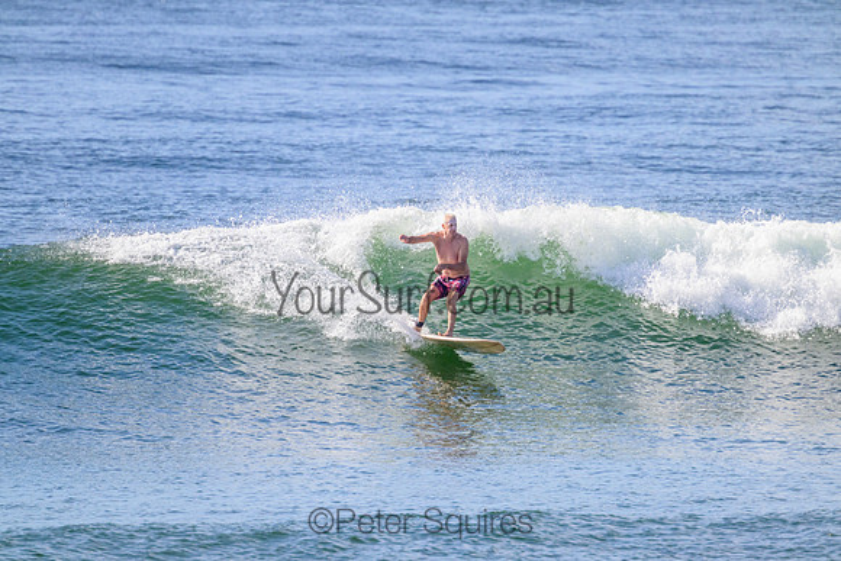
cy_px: 280
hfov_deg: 2.6
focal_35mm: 800
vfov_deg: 1.7
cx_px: 420
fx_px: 18692
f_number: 11
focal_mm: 800
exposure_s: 1/2000
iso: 1100
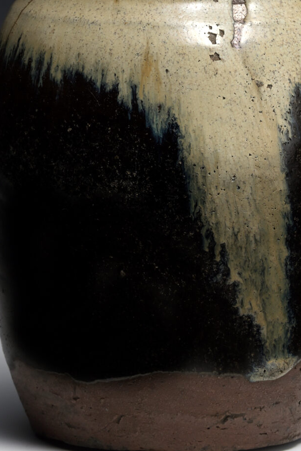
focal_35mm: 629
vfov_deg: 3.3
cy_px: 165
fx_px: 7888
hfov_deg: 2.2
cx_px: 176
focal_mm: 300
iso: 280
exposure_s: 1/180
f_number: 22
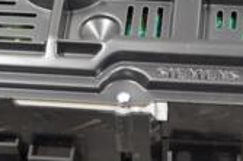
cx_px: 234
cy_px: 51
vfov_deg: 8.4
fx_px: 1092
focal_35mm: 162
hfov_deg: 12.6
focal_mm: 30
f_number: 4.5
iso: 320
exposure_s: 1/30
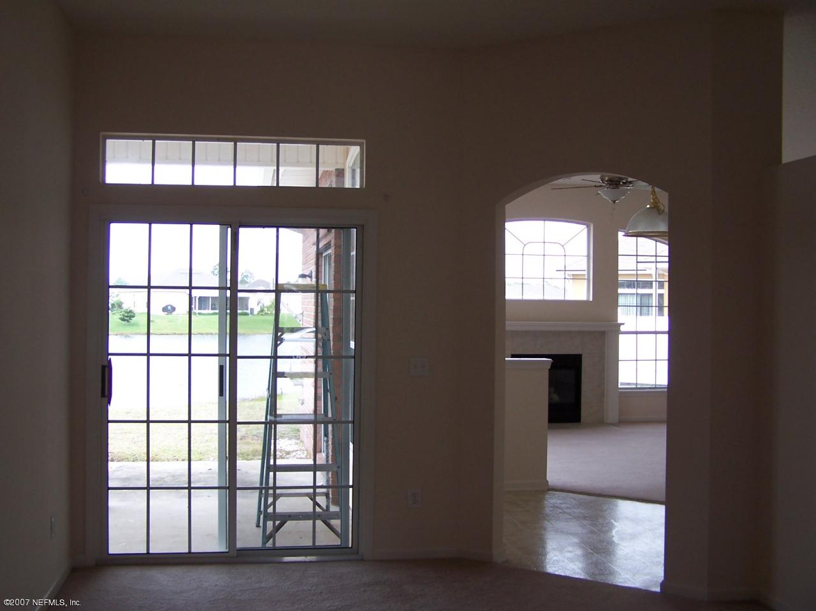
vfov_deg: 35.9
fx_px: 943
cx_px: 408
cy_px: 306
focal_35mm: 40
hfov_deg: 46.8
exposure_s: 1/90
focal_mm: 6.7
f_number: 2.8
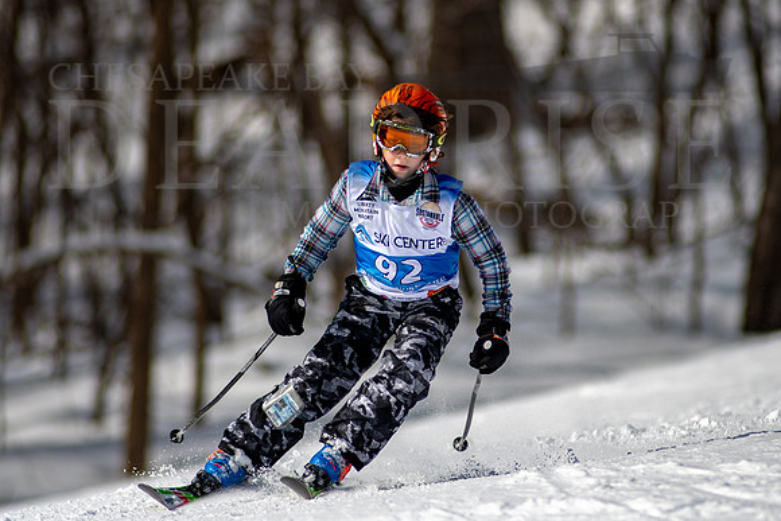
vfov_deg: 2.7
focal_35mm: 515
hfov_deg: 4.0
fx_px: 11178
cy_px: 223
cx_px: 447
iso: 100
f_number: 2.8
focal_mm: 300
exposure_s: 1/6400
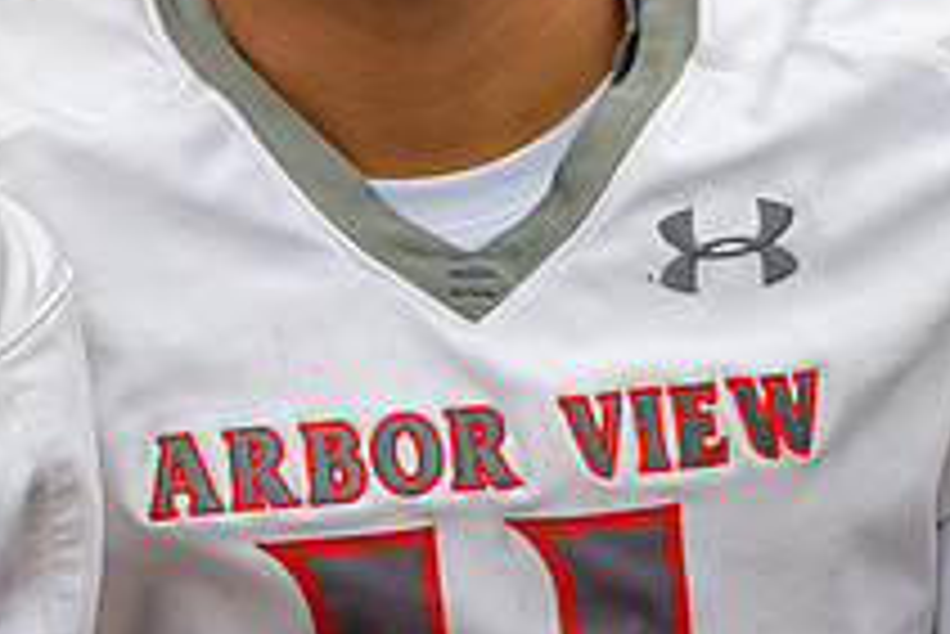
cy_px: -65
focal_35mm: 824
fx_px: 21759
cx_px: 405
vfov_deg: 1.7
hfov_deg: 2.5
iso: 560
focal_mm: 300
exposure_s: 1/500
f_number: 2.8
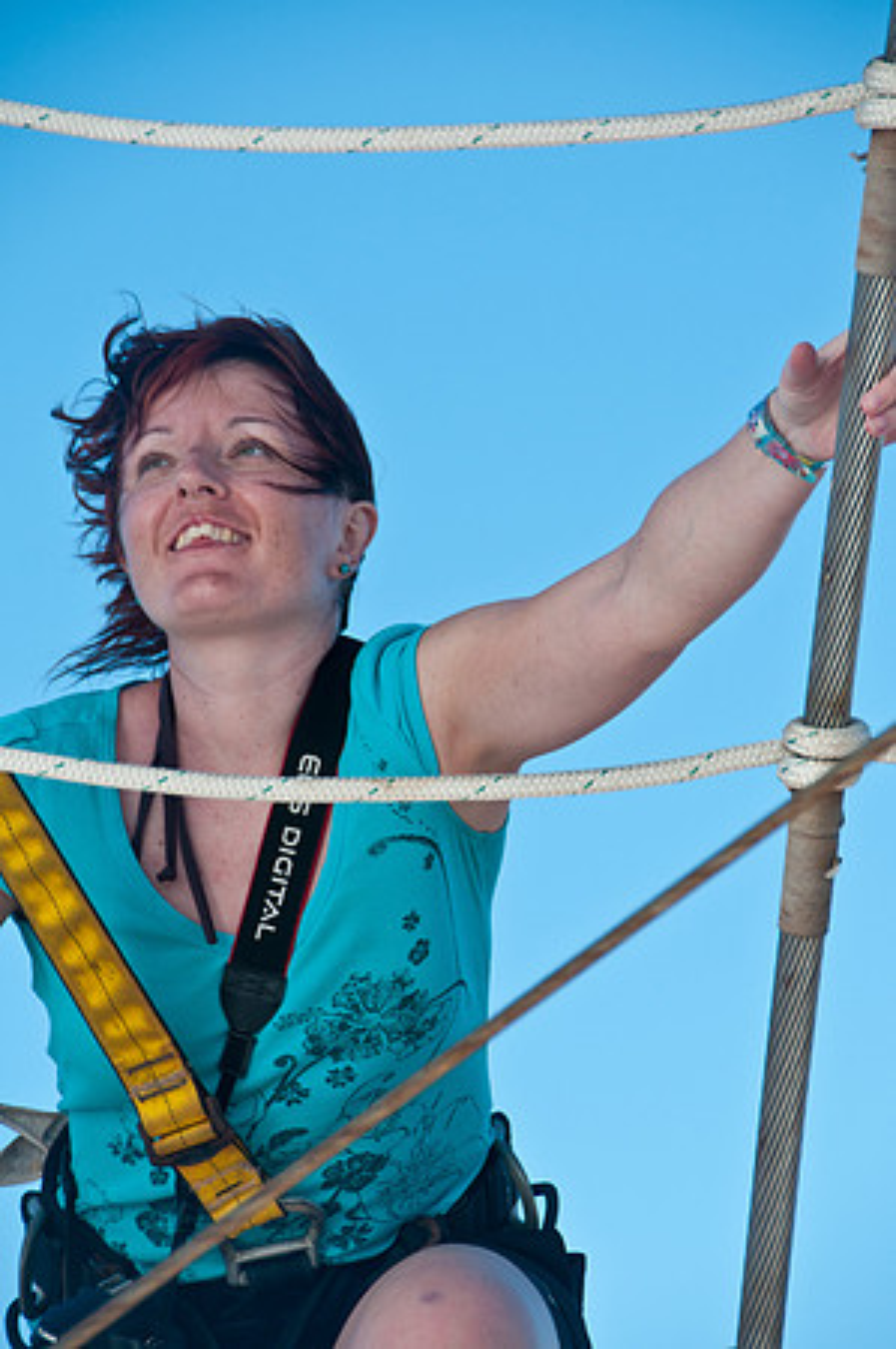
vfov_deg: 8.1
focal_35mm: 255
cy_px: 674
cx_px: 448
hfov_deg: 5.4
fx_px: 9541
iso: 200
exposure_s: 1/500
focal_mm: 170
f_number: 6.3
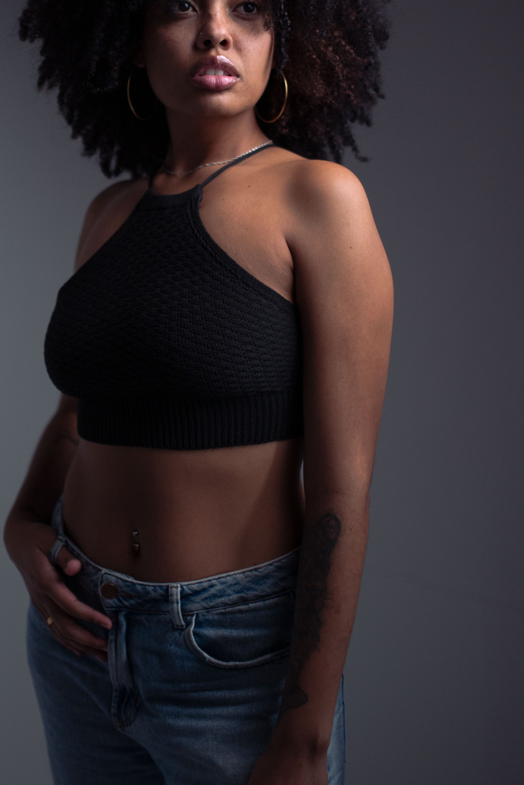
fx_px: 1288
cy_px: 307
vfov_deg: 33.8
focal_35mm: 59
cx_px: 146
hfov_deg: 22.8
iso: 640
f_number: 1.4
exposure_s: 1/640
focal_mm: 35
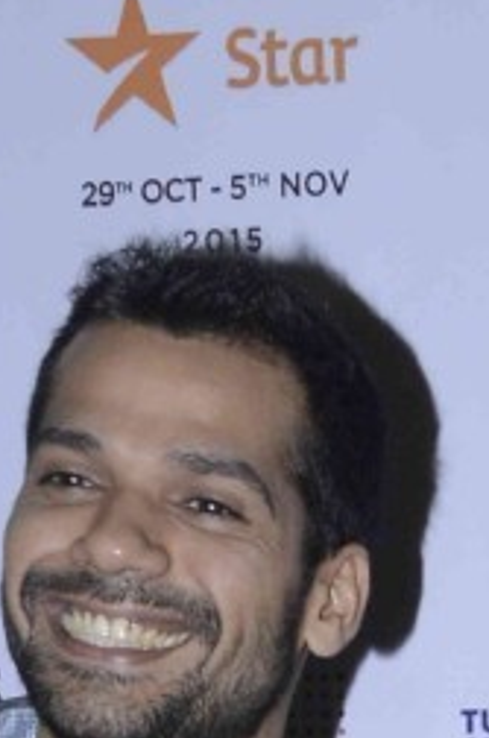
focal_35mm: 200
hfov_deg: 6.7
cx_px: 788
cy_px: 1959
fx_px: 4095
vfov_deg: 9.0
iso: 800
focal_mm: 21
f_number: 9
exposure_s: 1/160
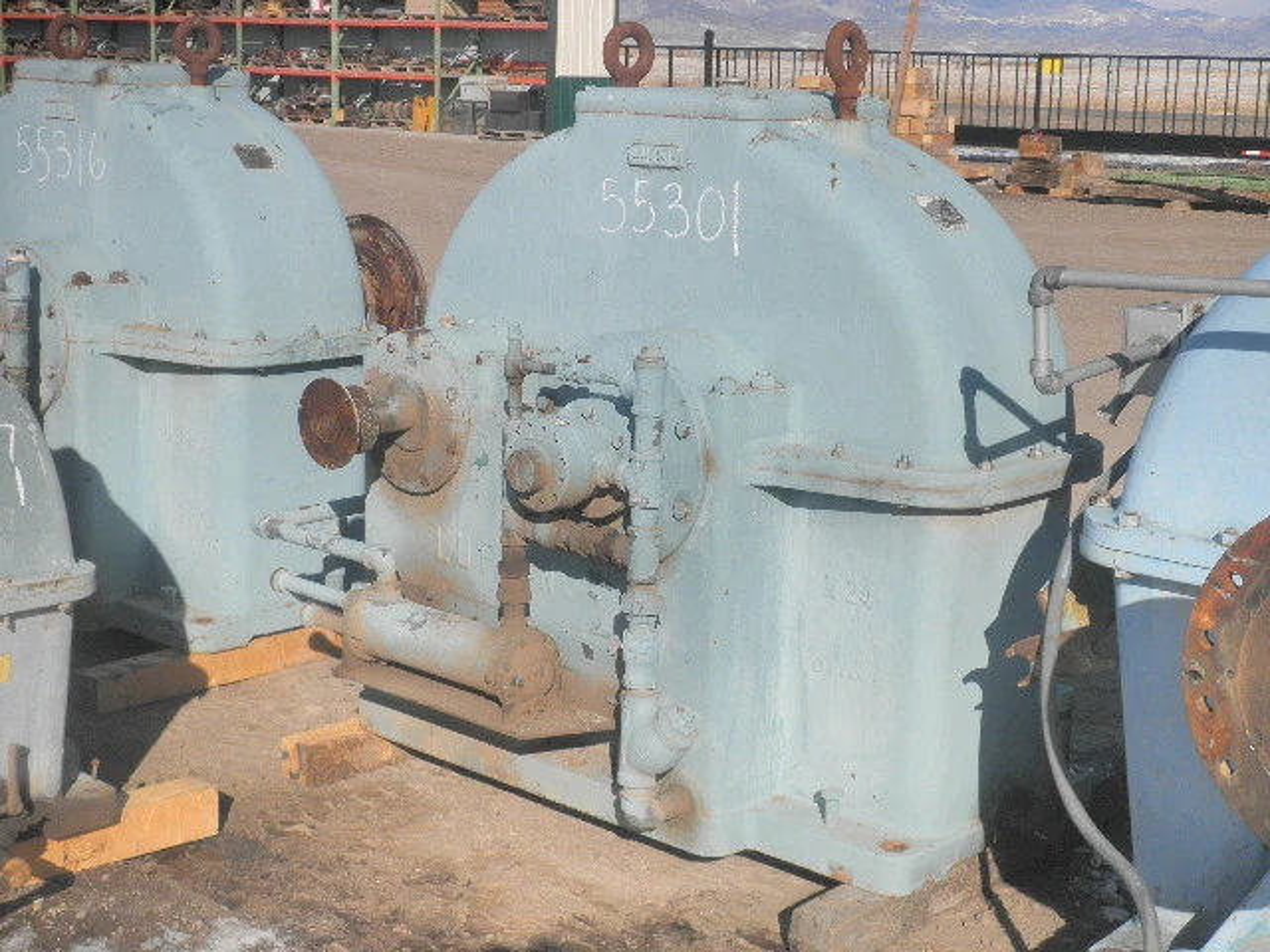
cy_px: 476
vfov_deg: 24.8
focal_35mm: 59
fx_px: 2165
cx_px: 635
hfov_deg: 32.7
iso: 64
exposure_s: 1/160
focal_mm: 10.5
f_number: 10.7
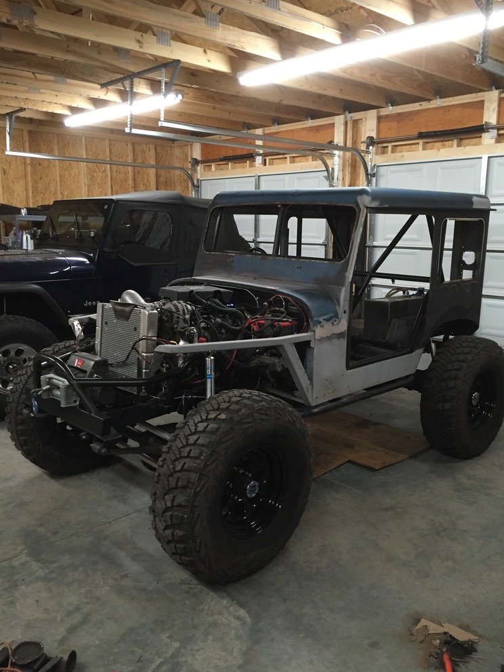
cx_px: 260
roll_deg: +0.6
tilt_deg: -10.4
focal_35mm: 30
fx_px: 583
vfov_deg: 60.0
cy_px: 329
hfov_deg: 46.8
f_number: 2.2
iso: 160
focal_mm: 4.15
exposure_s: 1/30
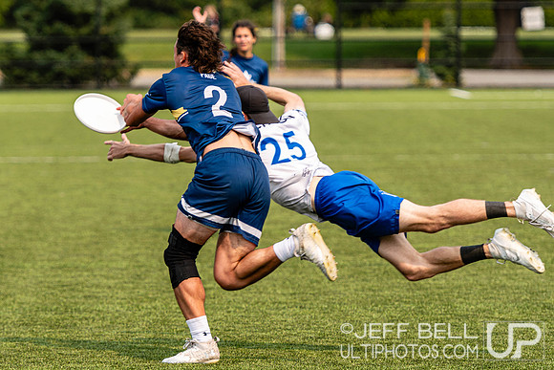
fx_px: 4582
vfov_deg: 4.6
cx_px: 219
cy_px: 149
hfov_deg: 6.9
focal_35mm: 298
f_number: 3.2
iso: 100
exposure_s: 1/1250
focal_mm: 160
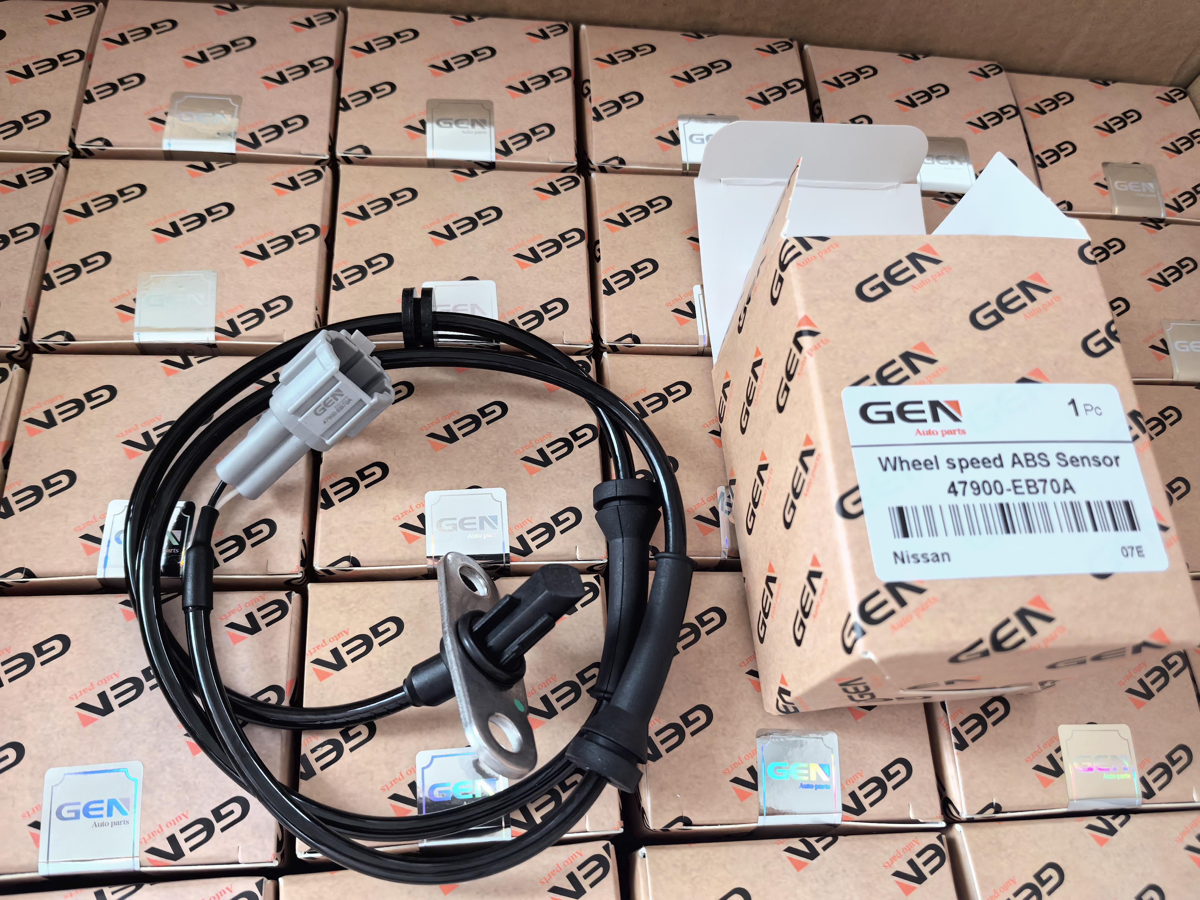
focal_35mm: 27
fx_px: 936
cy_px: 450
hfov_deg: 65.3
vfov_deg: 51.4
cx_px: 600
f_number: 2
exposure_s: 1/60
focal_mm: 5.72
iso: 250
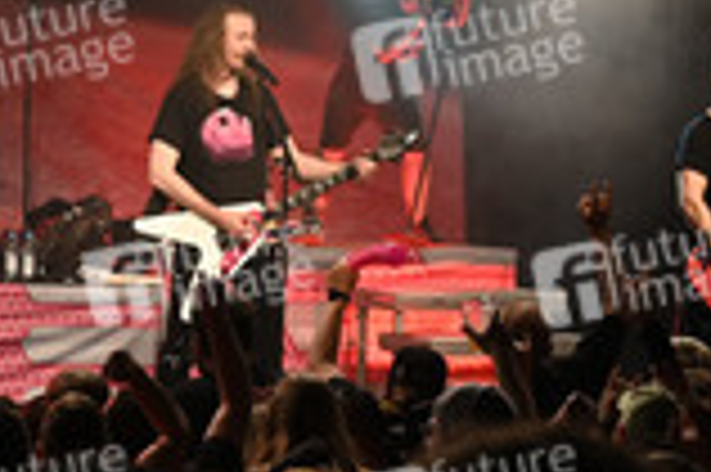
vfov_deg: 8.6
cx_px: 79
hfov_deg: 12.8
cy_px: 162
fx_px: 3157
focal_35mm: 160
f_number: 6.3
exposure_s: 1/60
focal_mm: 56
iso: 2000
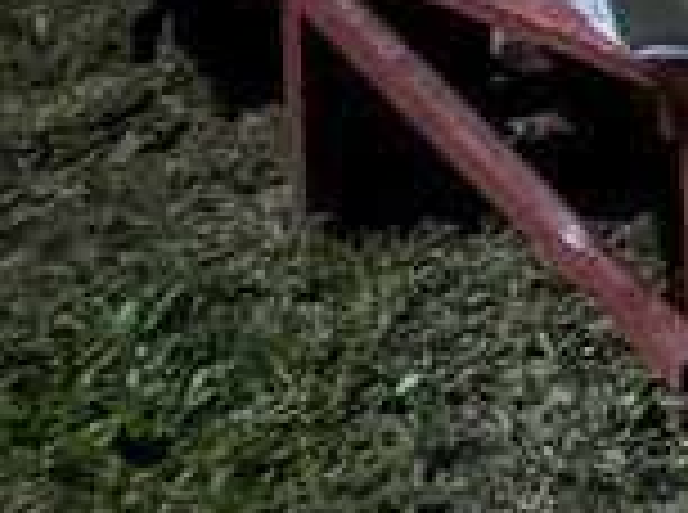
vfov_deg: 8.0
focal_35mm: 161
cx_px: 2284
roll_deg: -2.7
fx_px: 3192
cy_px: -963
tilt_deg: -12.0
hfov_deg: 9.0
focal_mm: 6.76
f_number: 1.78
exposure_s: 1/5
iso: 4000
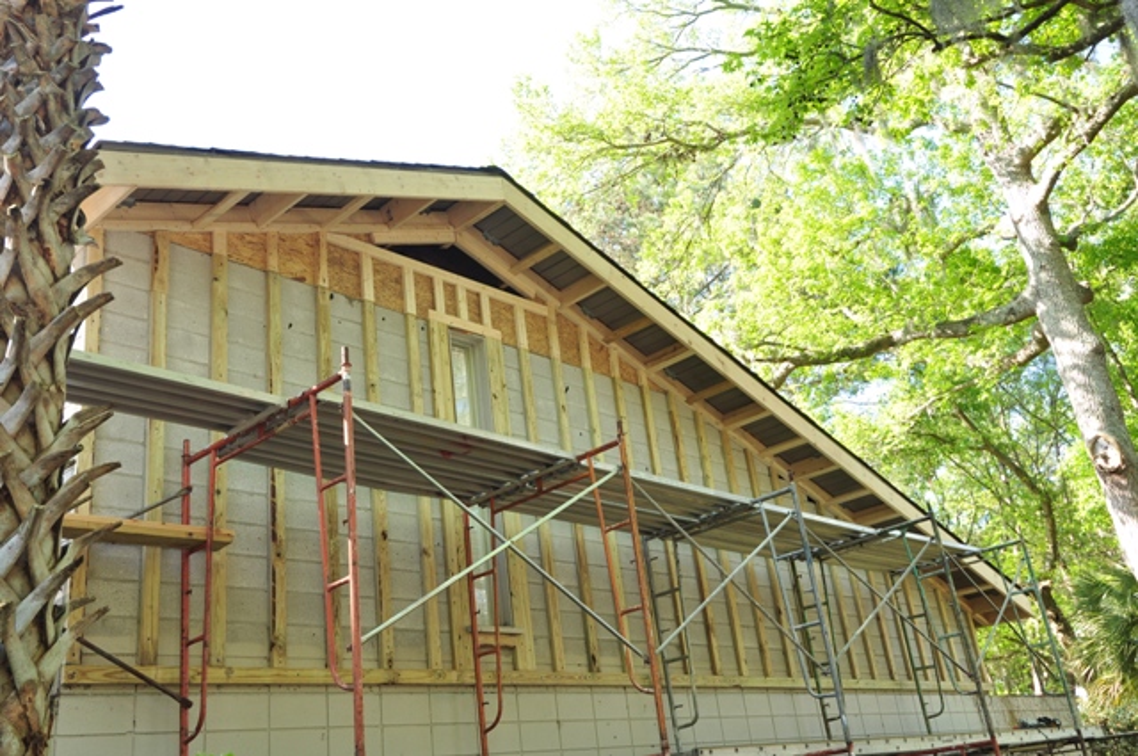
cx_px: 569
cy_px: 378
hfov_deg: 57.3
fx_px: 1042
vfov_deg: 39.9
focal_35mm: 33
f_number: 8
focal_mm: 22
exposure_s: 1/50
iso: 200
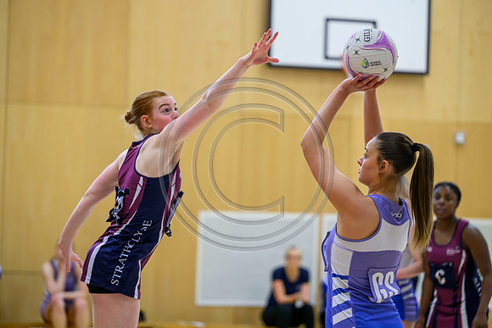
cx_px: 246
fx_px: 1982
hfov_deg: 14.2
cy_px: 164
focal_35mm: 145
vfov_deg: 9.5
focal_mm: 145
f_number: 3.2
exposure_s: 1/1000
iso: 3200
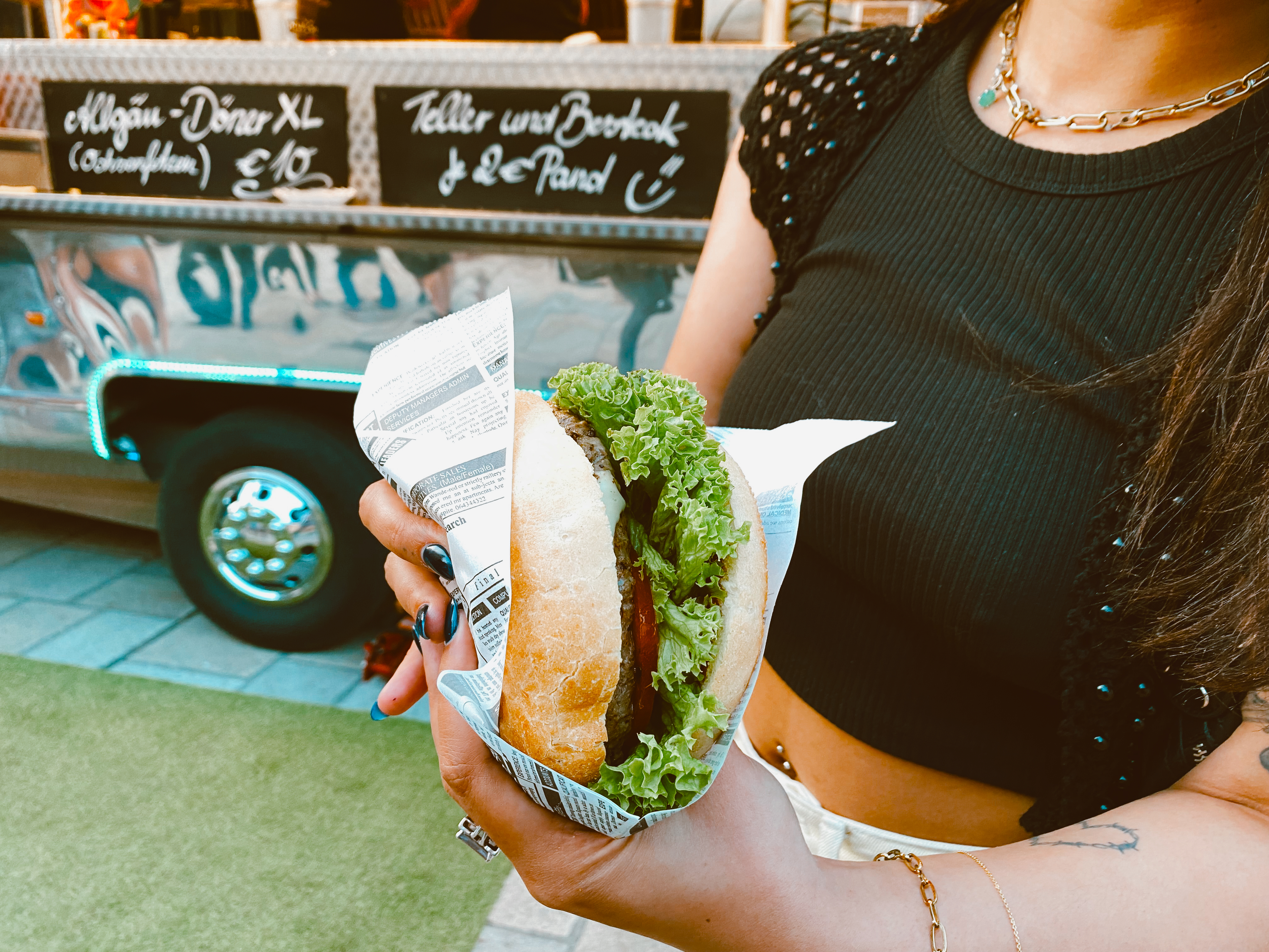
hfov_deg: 67.3
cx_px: 634
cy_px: 476
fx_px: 953
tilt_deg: -15.0
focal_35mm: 26
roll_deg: -1.4
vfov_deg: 53.1
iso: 80
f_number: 1.8
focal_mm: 4.25
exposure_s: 1/50
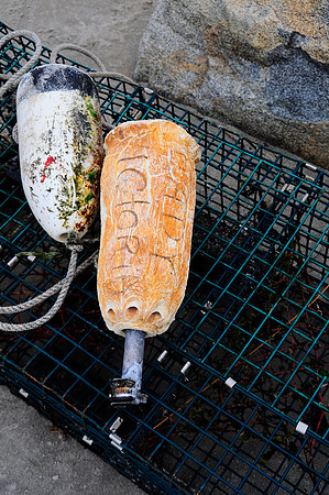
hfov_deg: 28.0
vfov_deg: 41.2
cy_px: 248
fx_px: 659
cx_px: 164
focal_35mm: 48
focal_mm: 32
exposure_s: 1/250
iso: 200
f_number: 8
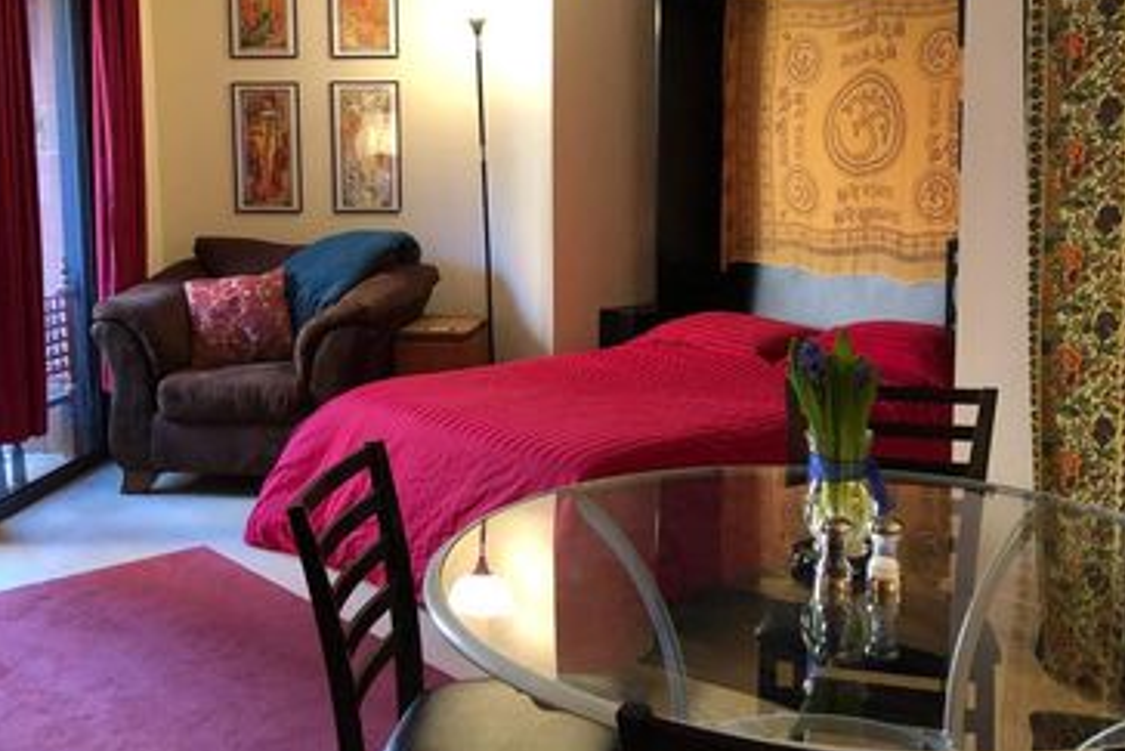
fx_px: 1250
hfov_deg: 48.4
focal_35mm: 40
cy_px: 292
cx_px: 519
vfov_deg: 33.3
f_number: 1.8
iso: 100
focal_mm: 4
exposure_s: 1/15
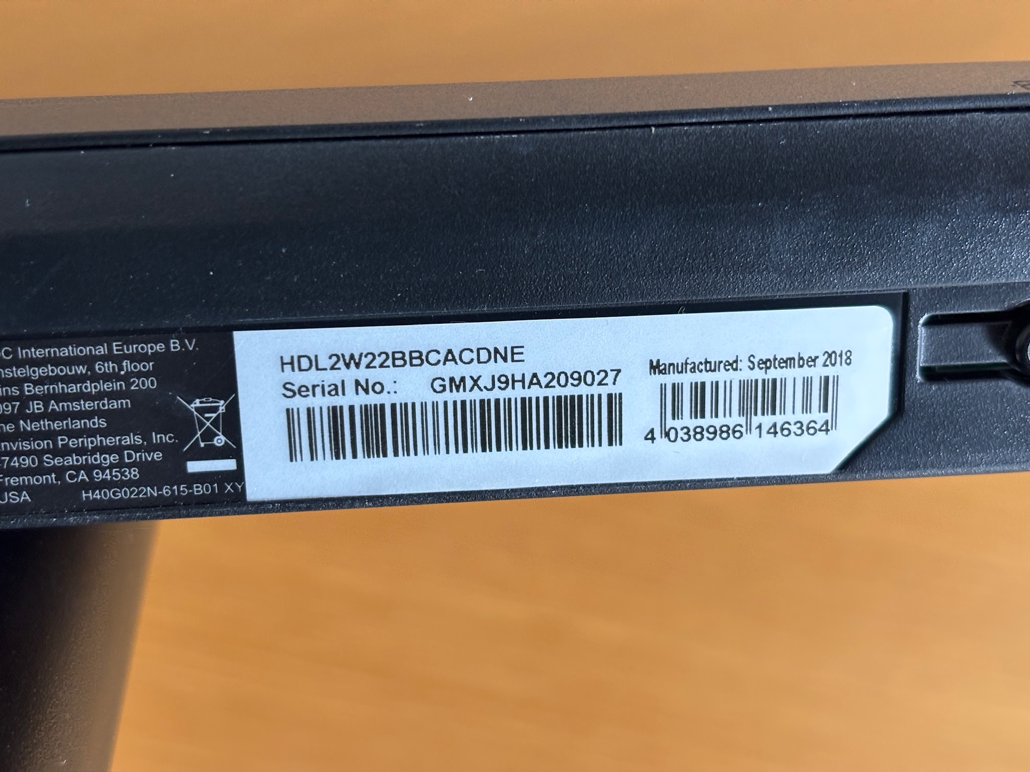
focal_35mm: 52
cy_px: 386
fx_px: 1547
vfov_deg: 28.0
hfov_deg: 36.8
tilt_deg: -75.7
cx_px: 515
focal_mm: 5.96
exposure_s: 1/56
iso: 160
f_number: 1.6
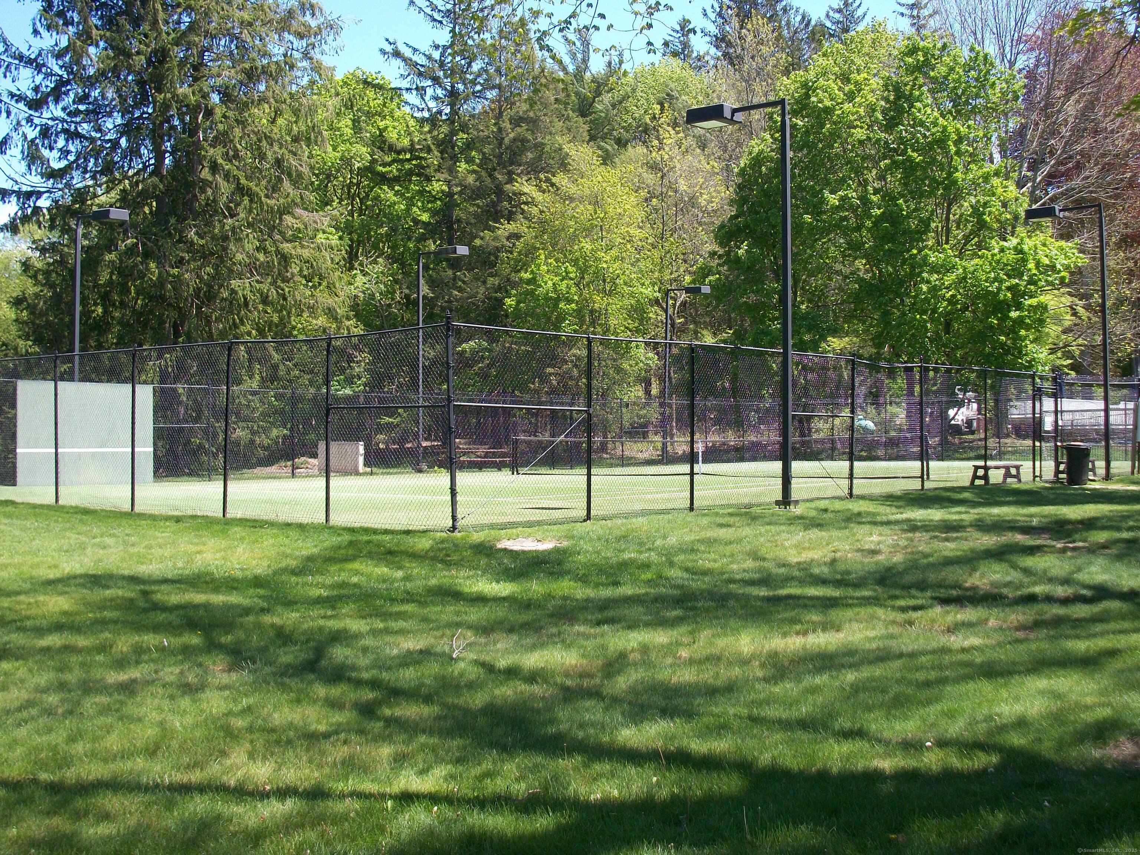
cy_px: 428
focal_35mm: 44
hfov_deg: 42.9
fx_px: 1449
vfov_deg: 32.9
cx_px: 570
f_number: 3.5
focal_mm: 7.8
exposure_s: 1/250
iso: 80
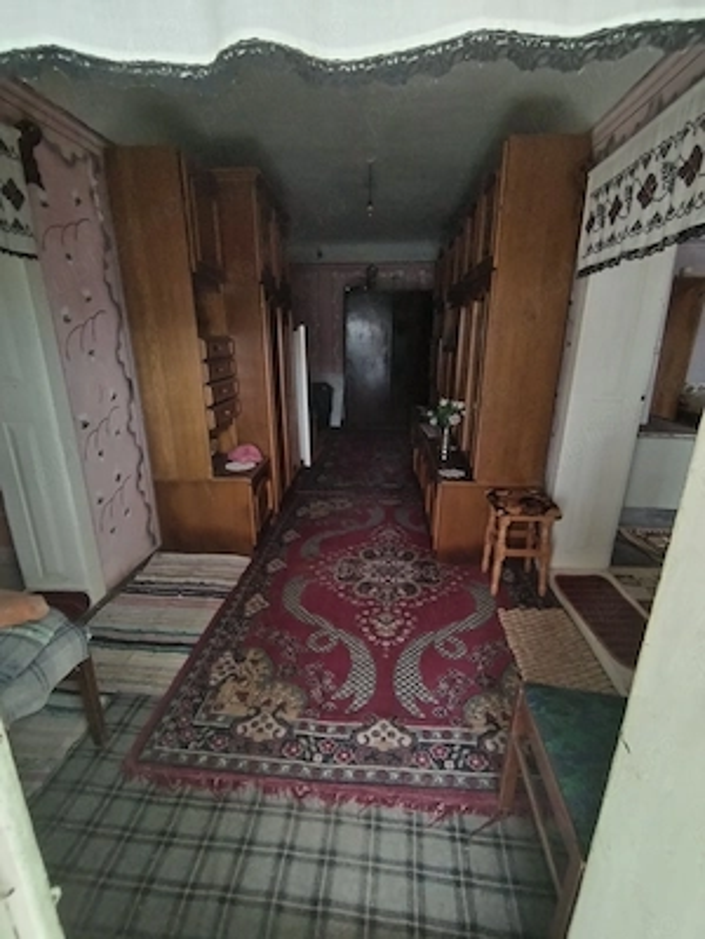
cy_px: 470
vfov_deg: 94.5
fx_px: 434
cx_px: 352
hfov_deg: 78.1
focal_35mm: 16
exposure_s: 1/50
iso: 227
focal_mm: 1.42
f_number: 2.2
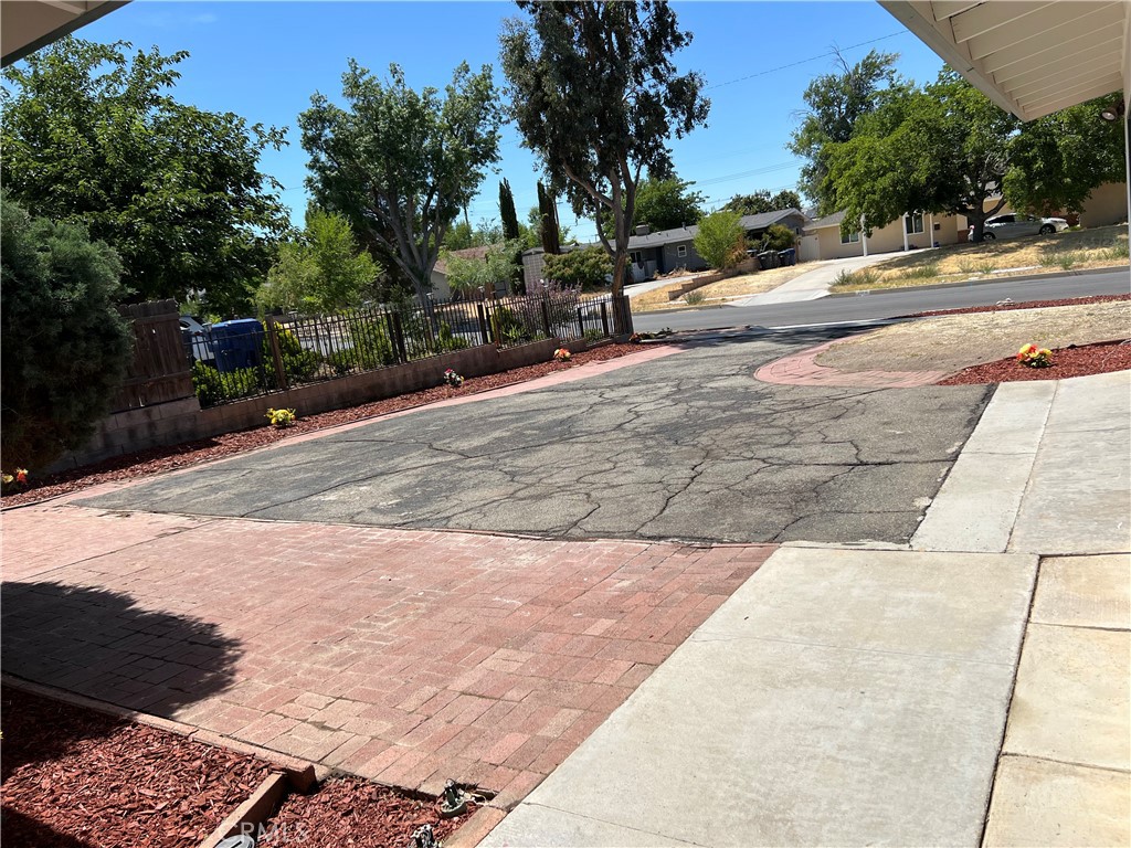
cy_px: 424
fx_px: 849
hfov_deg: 67.3
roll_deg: +7.9
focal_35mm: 26
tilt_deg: -10.2
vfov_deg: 53.1
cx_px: 566
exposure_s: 1/4630
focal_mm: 5.7
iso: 50
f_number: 1.5
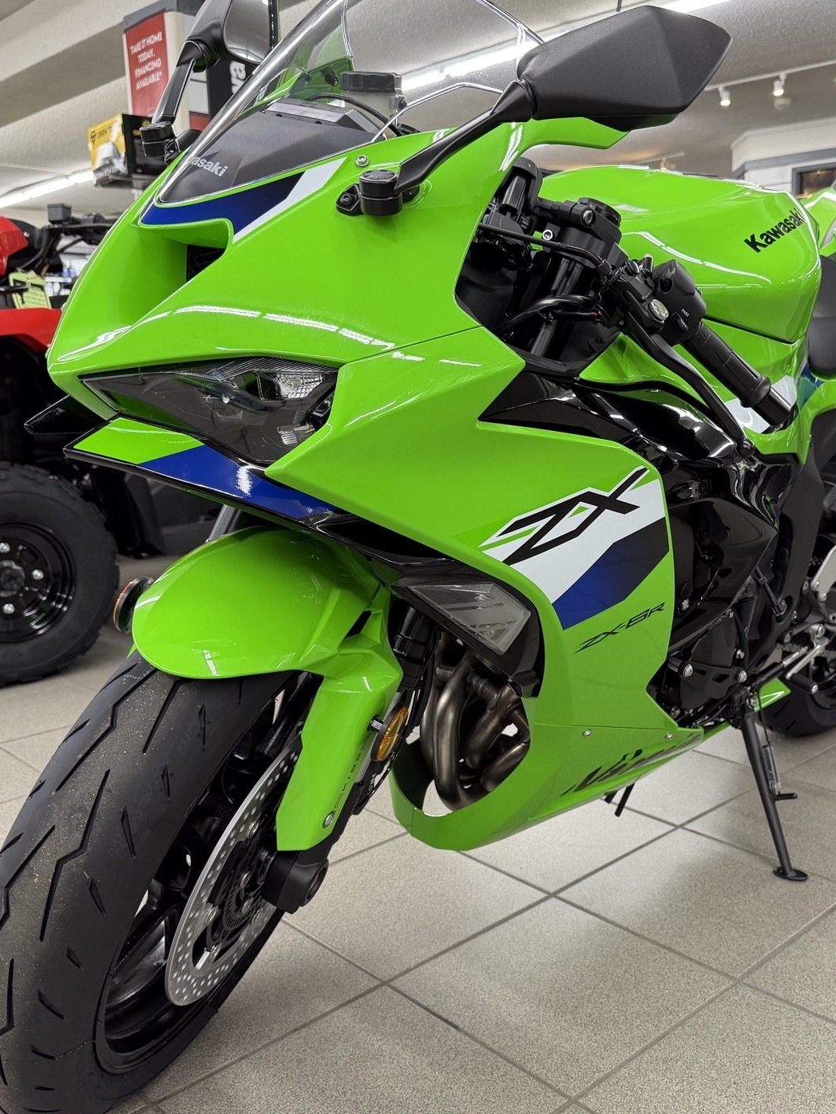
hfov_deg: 42.7
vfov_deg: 55.4
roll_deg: +1.1
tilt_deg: -10.7
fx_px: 1063
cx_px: 508
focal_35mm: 33
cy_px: 551
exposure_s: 1/60
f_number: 1.78
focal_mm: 6.76
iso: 160
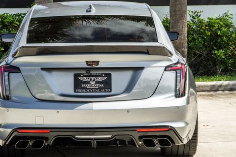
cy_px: 65
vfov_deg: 10.7
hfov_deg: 16.0
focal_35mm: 128
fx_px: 839
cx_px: 90
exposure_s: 1/125
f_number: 8
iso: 160
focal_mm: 57
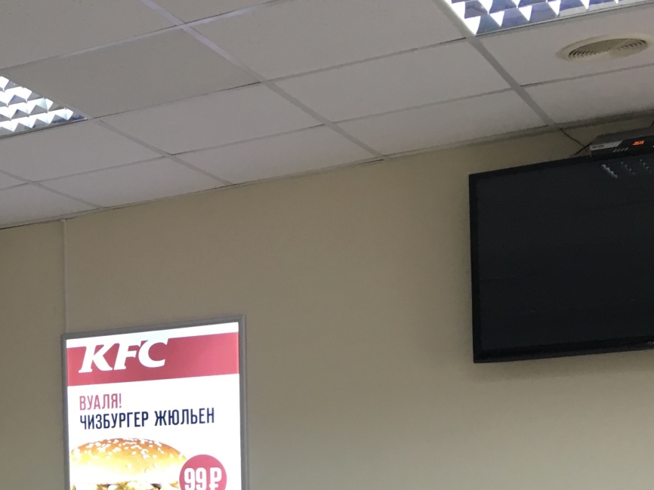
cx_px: -41
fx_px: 1265
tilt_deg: +0.1
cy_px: 527
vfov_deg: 20.9
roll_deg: +1.0
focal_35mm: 67
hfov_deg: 26.9
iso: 32
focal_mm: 4.15
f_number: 2.2
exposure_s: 1/17
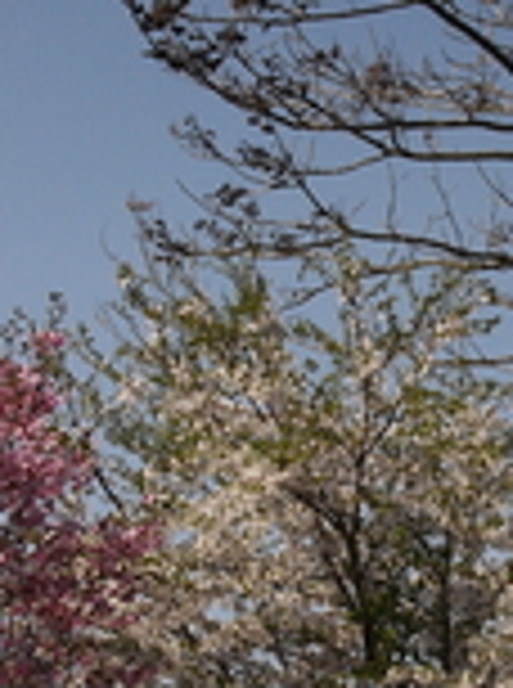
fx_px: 2341
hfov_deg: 12.4
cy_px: 470
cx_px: 504
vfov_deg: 16.7
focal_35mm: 118
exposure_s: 1/250
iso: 64
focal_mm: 6.3
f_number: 7.8
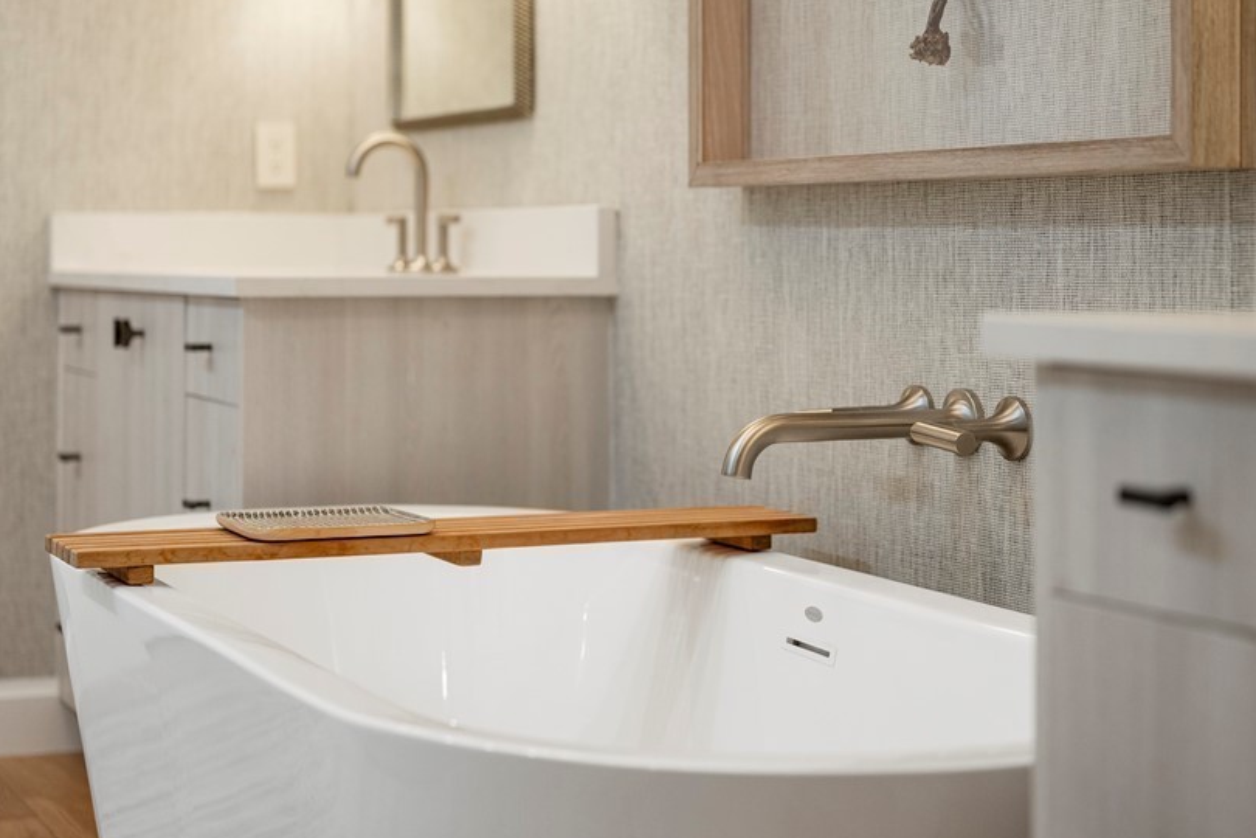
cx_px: 639
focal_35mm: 67
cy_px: 306
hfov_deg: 30.1
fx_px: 2337
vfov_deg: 20.3
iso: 320
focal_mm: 50
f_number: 1.8
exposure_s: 1/160
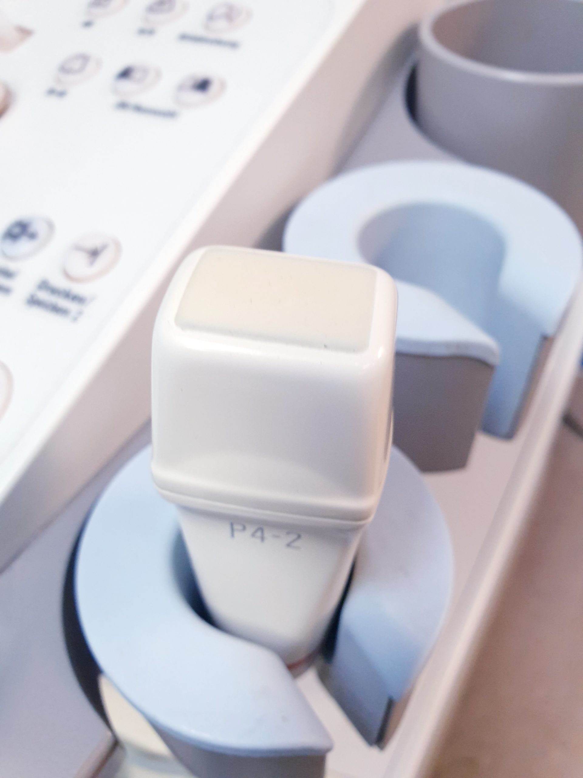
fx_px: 584
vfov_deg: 67.3
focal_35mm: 26
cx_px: 292
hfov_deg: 53.1
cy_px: 389
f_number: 2.4
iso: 160
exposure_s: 1/50
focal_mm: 4.3
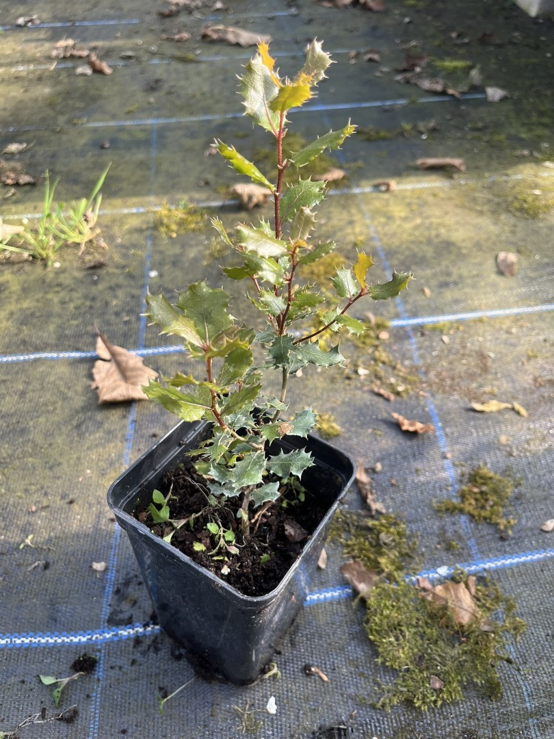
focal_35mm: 26
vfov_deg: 67.3
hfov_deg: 53.1
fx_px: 555
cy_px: 370
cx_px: 277
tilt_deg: -49.0
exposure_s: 1/298
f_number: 1.6
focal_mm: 5.1
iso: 50
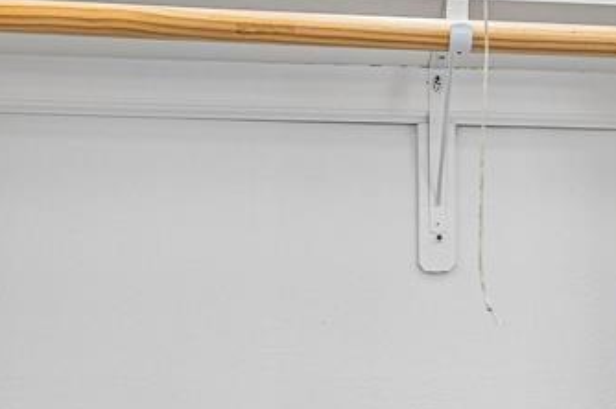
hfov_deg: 41.9
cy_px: 324
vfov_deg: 28.6
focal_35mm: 46
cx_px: 437
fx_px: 786
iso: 400
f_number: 8
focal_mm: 15
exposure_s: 1/10
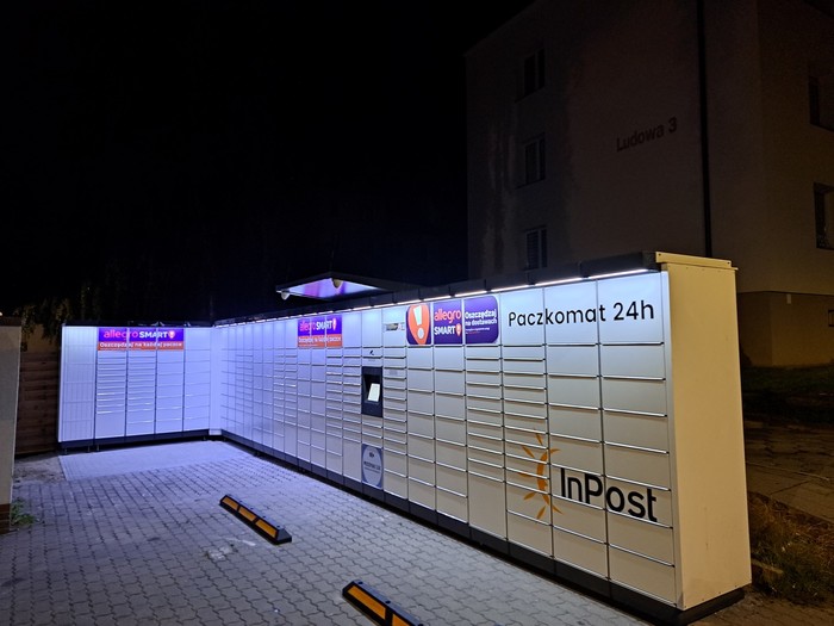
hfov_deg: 71.6
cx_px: 417
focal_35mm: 24
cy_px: 313
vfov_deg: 56.8
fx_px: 578
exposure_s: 1/25
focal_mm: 5.23
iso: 320
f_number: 1.8
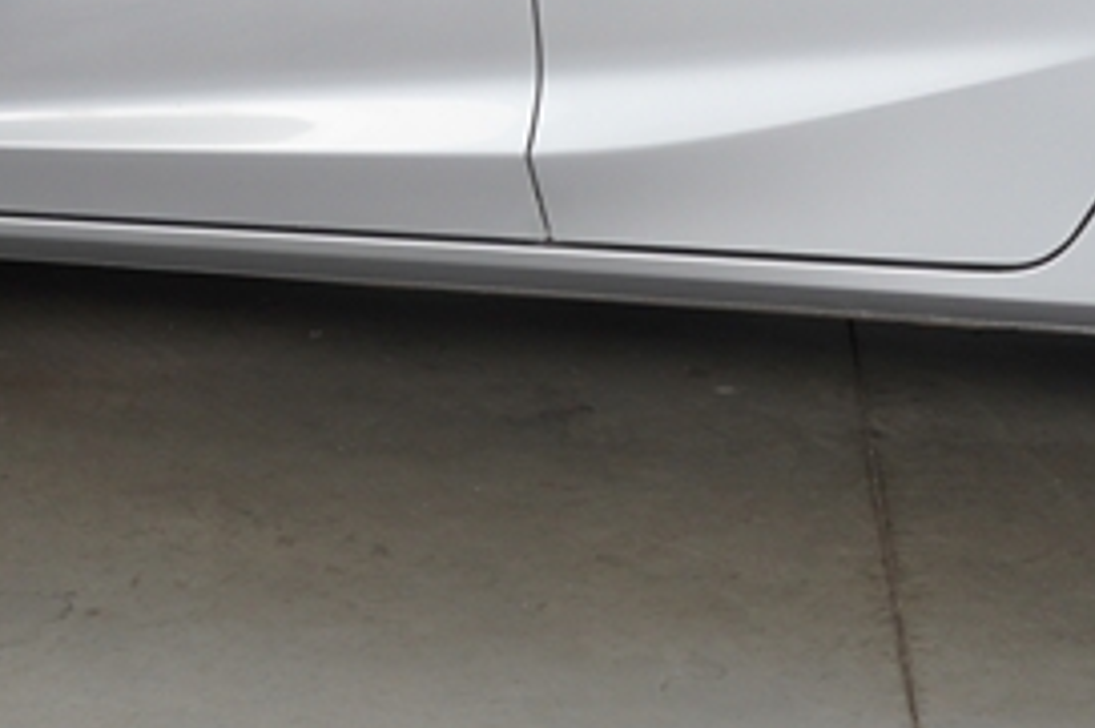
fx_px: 3948
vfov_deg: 10.4
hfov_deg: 15.8
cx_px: 592
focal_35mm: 130
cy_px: -155
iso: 200
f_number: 4
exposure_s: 1/80
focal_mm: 23
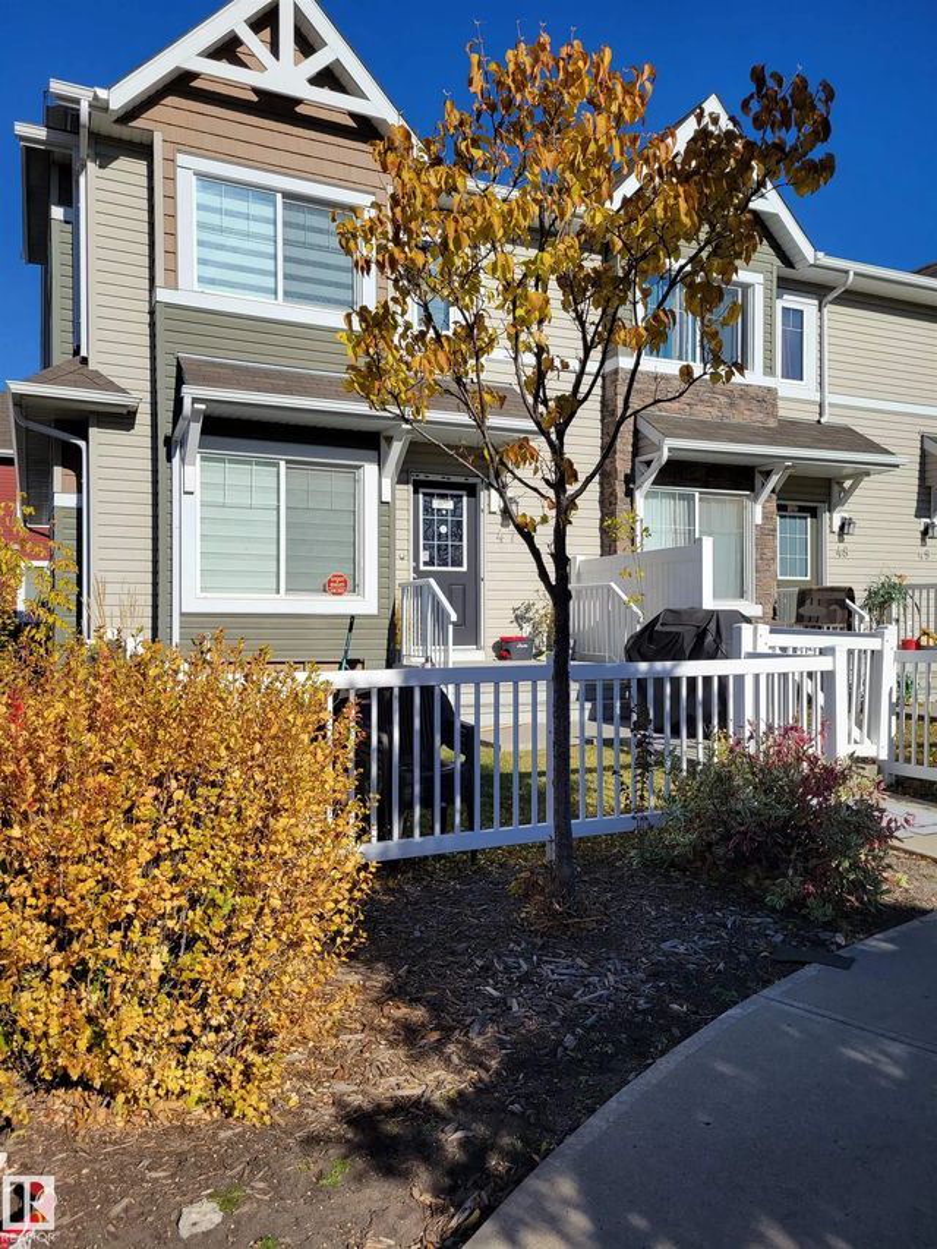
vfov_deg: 67.3
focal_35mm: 26
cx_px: 468
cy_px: 624
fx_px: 938
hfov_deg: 53.1
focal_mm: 5.4
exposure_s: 1/3390
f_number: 1.8
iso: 40
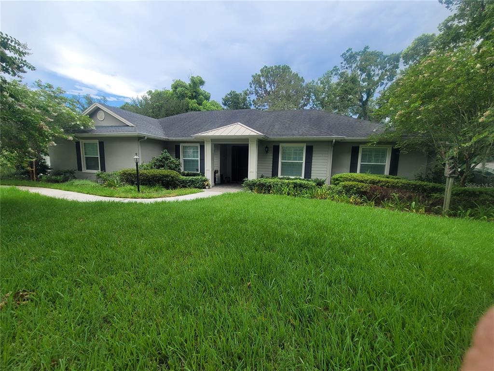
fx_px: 186
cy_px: 186
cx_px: 247
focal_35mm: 13
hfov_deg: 106.2
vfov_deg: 89.9
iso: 50
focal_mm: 2.2
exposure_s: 1/769
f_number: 2.2
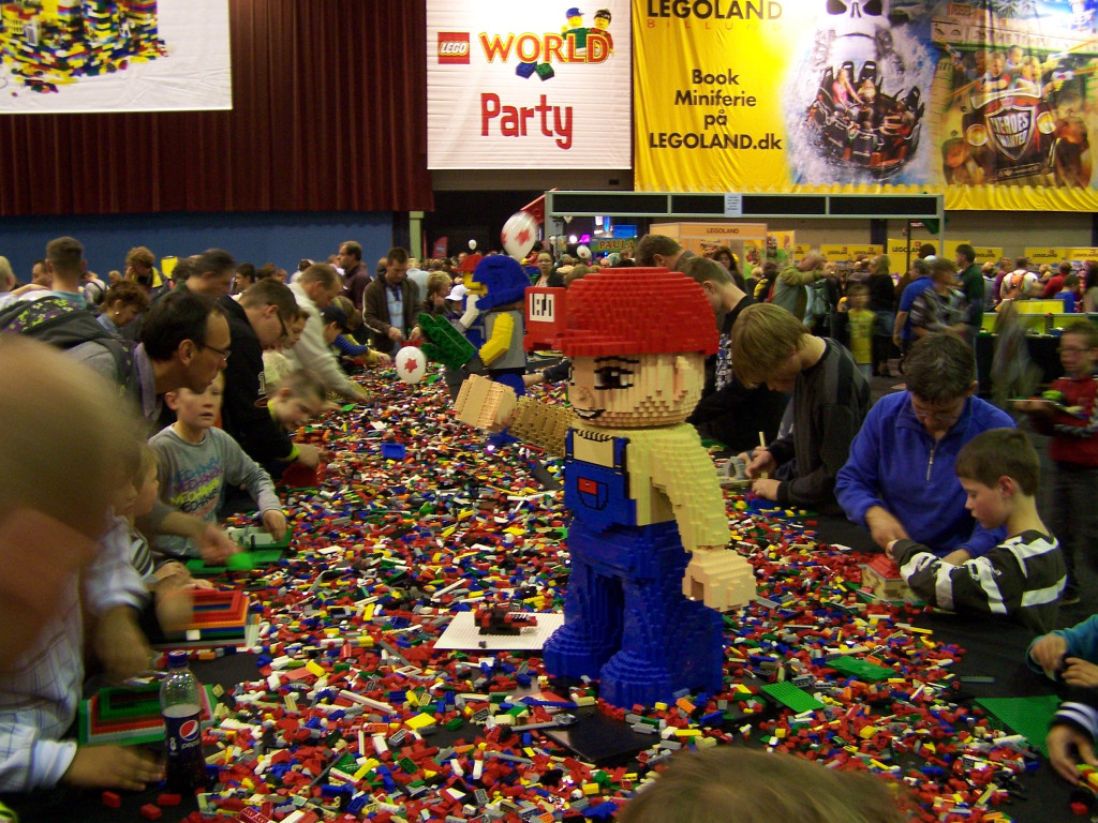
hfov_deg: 49.0
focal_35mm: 38
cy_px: 412
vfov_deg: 37.7
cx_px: 549
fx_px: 1205
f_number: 2.8
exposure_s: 1/8
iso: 140
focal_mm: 6.3
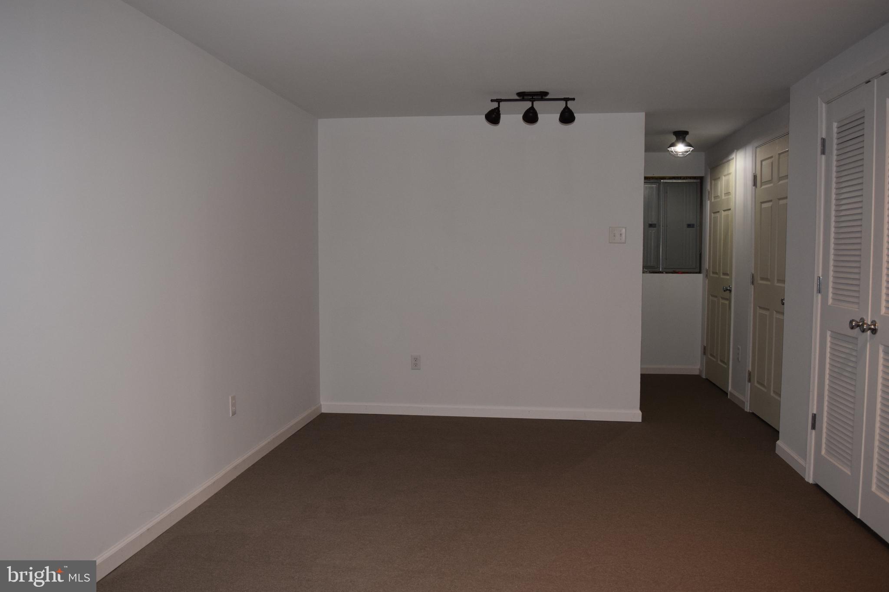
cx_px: 444
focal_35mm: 30
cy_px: 296
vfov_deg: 43.6
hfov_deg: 61.9
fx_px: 741
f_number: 4.5
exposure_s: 1/80
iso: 800
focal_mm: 20
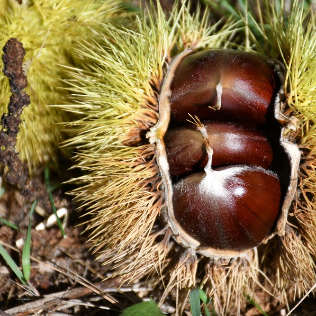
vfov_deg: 6.5
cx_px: 211
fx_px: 2778
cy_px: 158
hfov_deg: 6.5
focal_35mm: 269
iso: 200
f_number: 5.6
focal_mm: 140
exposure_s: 1/800
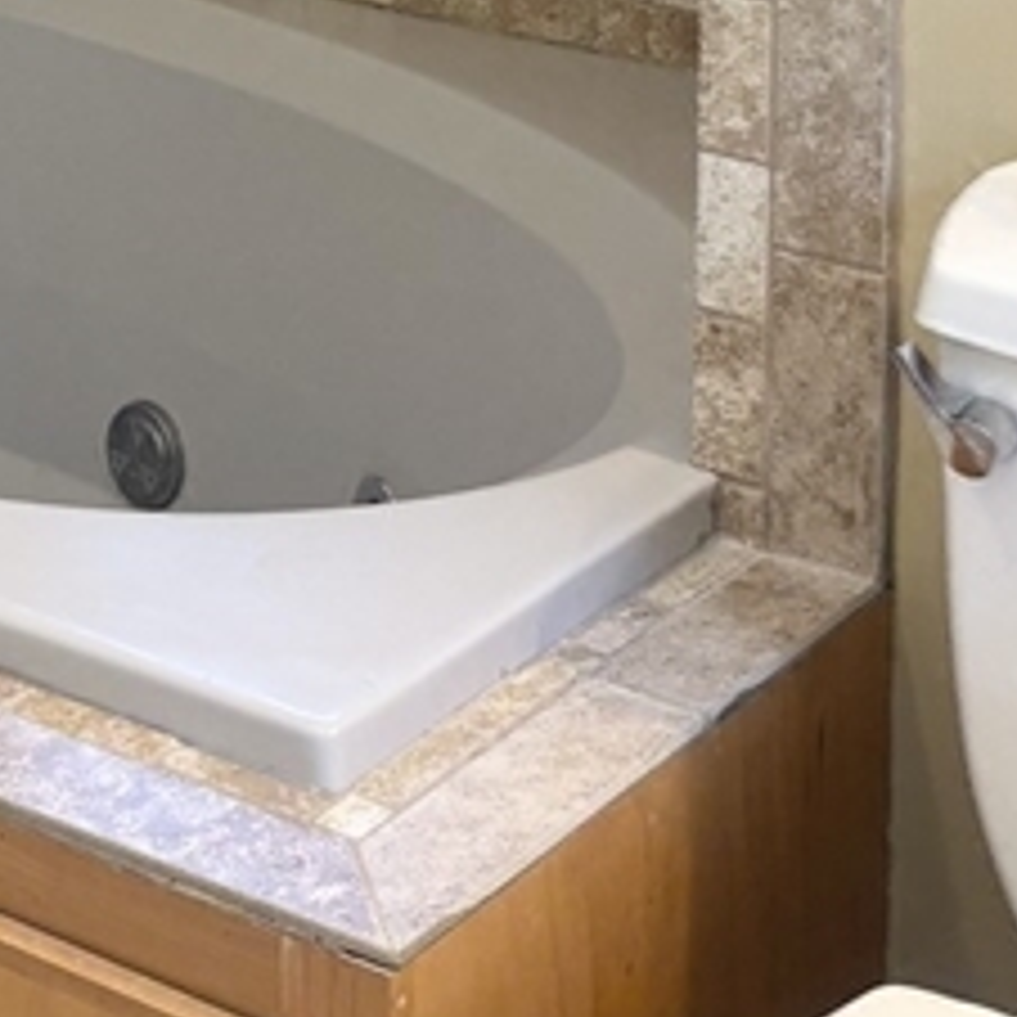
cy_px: -364
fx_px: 3457
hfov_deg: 16.5
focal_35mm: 104
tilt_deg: -10.7
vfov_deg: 15.8
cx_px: 126
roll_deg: +0.3
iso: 80
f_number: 1.6
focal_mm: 5.96
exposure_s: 1/60
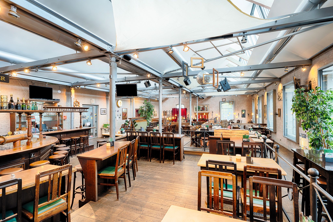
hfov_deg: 91.6
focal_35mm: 18
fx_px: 162
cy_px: 111
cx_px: 166
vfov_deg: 68.9
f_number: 8
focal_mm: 17.5
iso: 100
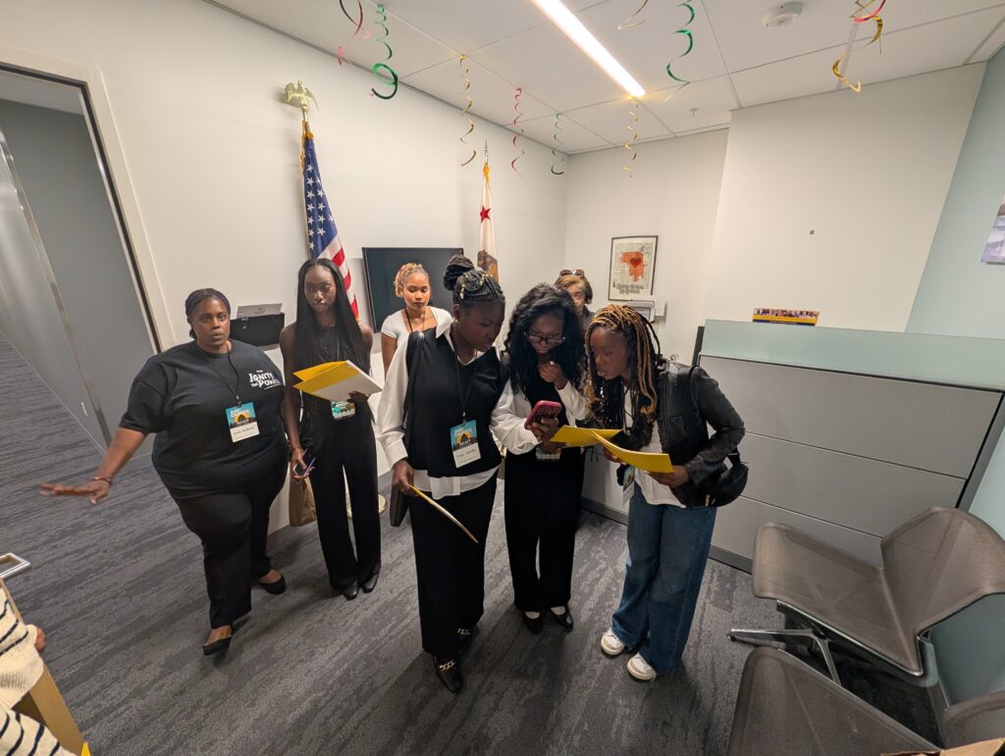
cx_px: 502
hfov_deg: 110.5
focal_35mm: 12
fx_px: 349
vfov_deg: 94.6
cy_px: 378
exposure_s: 1/60
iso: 92
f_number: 1.7
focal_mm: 2.02
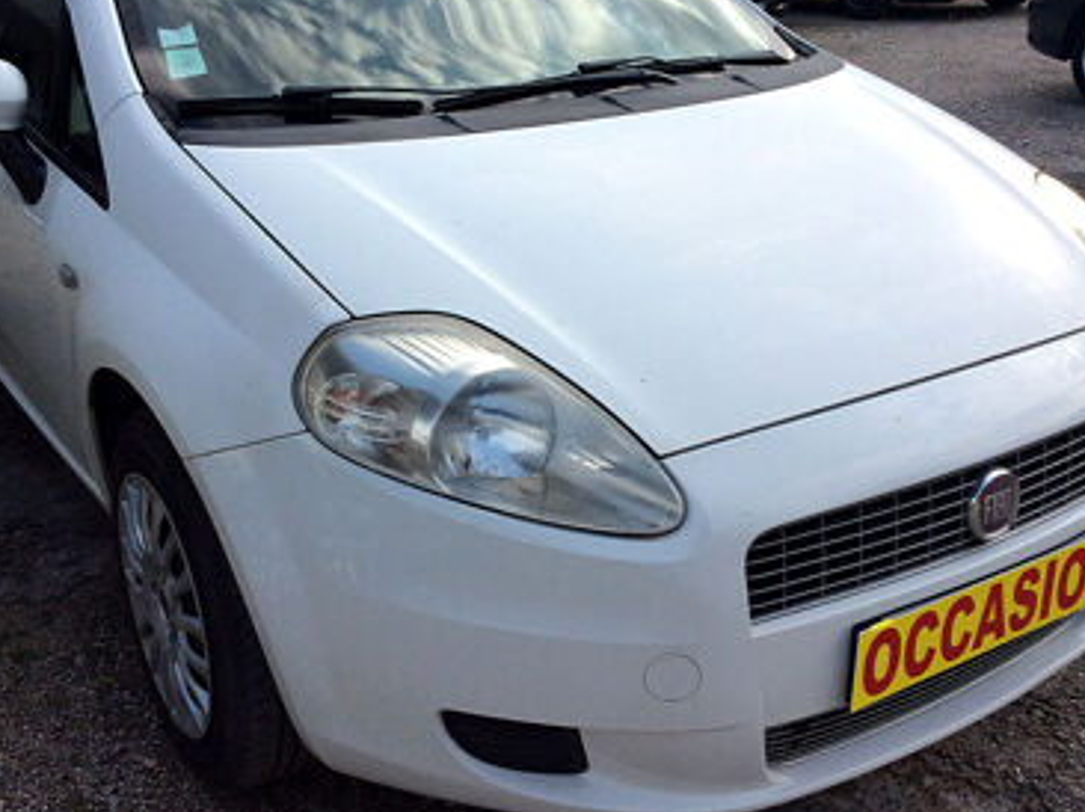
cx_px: 498
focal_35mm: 42
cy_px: 345
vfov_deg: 34.2
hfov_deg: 44.8
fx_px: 1316
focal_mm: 3.3
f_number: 2.4
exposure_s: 1/706
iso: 32
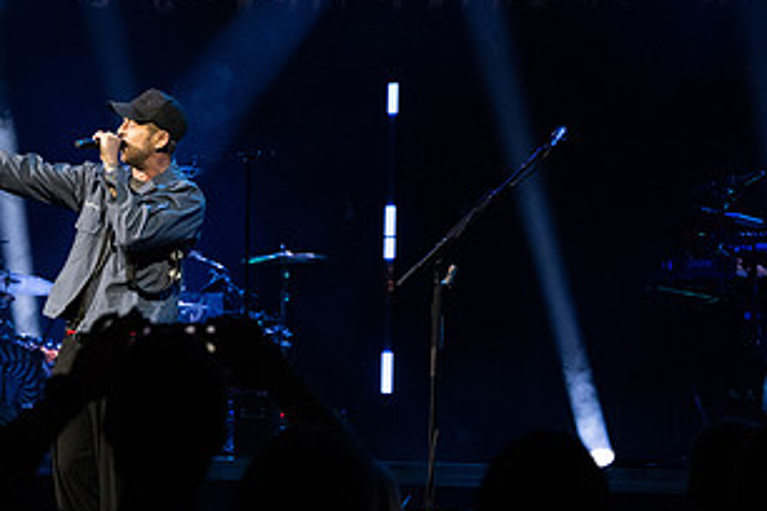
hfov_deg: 14.5
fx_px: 2983
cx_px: 66
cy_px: 109
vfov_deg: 9.8
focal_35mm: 140
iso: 3200
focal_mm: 70
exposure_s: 1/1000
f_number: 3.5
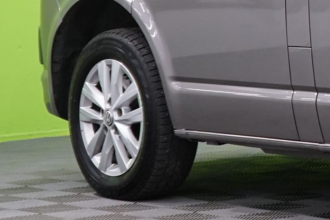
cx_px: 690
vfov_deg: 4.6
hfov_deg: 6.8
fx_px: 2676
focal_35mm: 292
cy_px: -193
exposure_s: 1/40
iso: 800
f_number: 5.6
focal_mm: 53
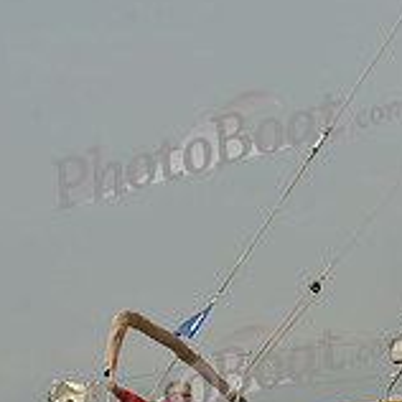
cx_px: 544
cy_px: 475
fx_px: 2864
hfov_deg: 7.9
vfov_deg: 8.0
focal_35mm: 218
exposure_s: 1/1250
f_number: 10
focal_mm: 70
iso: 320
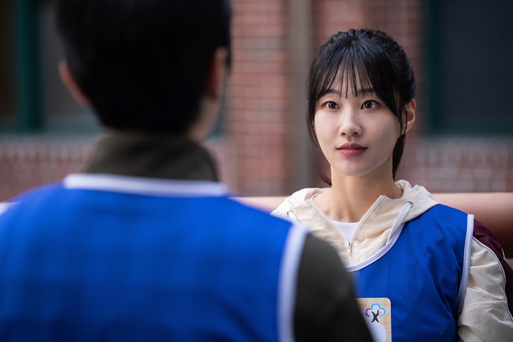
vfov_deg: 9.2
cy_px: 171
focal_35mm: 149
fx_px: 2123
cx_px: 256
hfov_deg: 13.8
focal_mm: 149
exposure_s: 1/800
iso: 800
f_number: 2.8
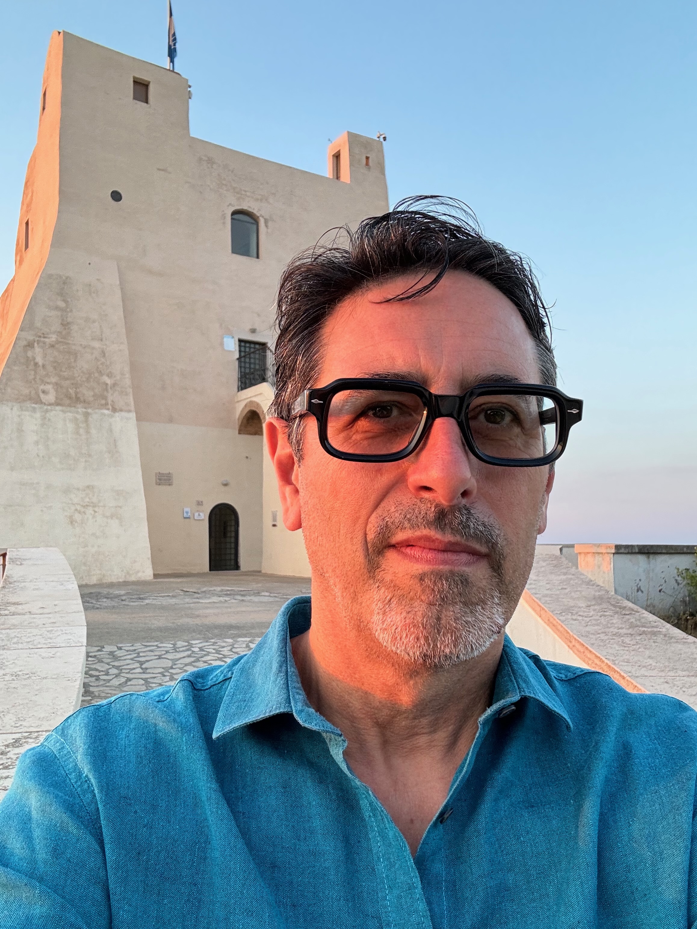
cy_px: 464
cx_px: 348
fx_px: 805
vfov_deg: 60.0
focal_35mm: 30
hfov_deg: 46.8
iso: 64
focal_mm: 2.69
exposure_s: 1/121
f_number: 1.9
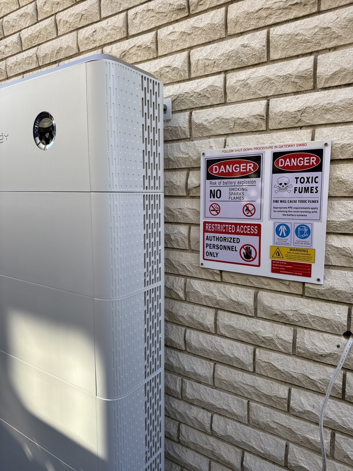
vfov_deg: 71.6
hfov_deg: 56.8
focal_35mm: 24
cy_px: 236
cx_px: 176
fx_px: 326
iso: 80
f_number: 1.78
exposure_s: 1/593
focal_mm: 6.76
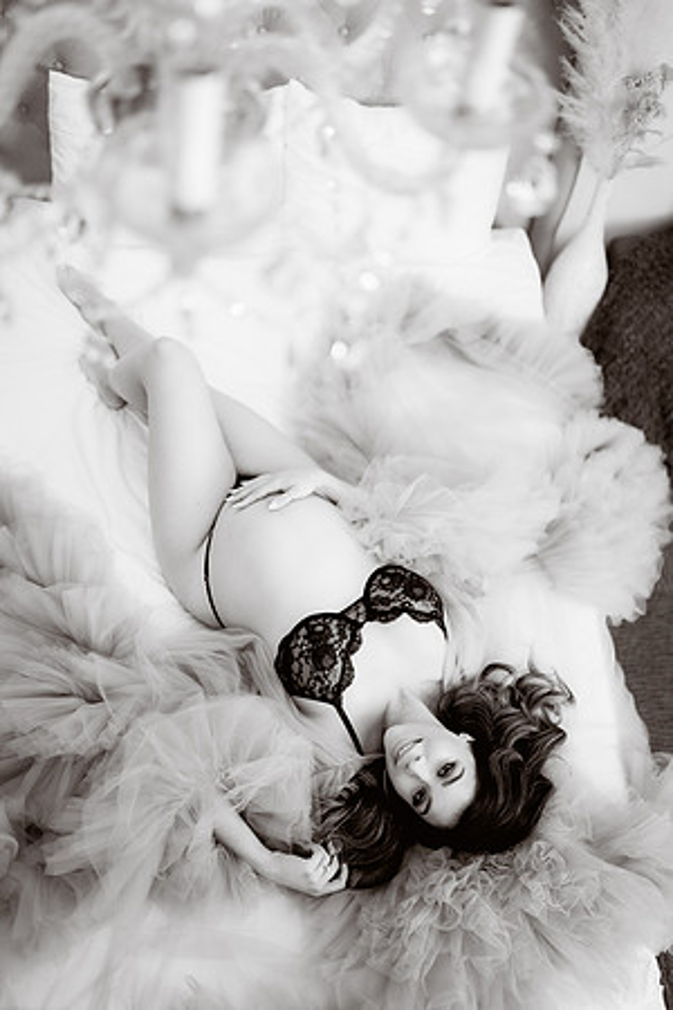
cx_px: 336
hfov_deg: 37.9
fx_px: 981
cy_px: 505
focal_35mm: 35
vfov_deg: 54.4
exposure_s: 1/125
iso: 125
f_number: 1.4
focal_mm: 35
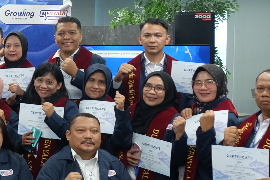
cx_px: -158
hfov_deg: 18.1
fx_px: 735
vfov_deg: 13.9
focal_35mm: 98
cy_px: 59
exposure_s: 1/58
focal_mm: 18
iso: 800
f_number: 3.5
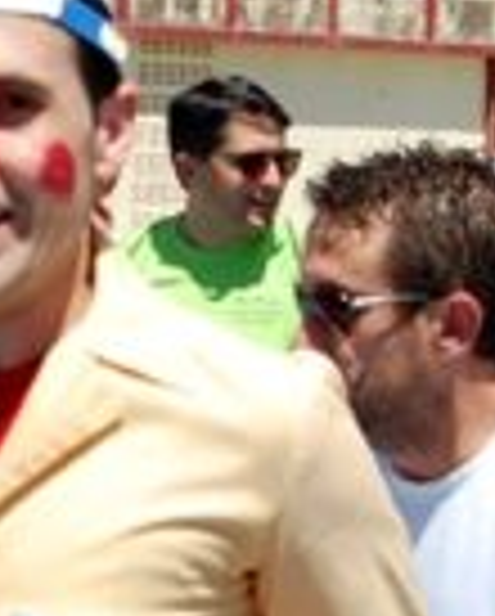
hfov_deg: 4.2
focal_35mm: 362
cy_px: 373
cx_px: -364
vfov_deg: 5.3
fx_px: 6614
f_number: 10
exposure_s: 1/400
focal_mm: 46
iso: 200
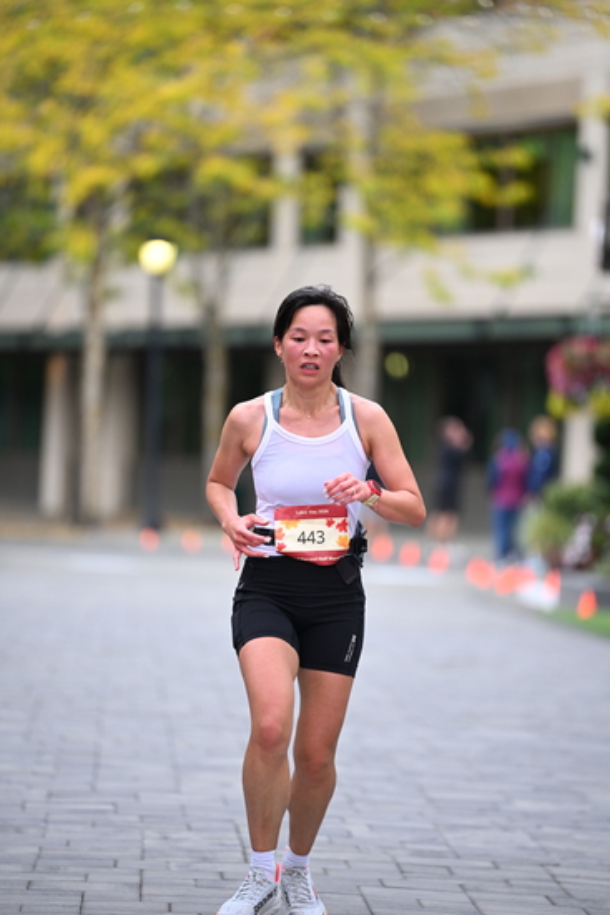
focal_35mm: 200
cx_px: 305
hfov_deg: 6.9
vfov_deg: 10.3
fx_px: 5080
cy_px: 458
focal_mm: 200
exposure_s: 1/1600
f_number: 2.8
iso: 1000
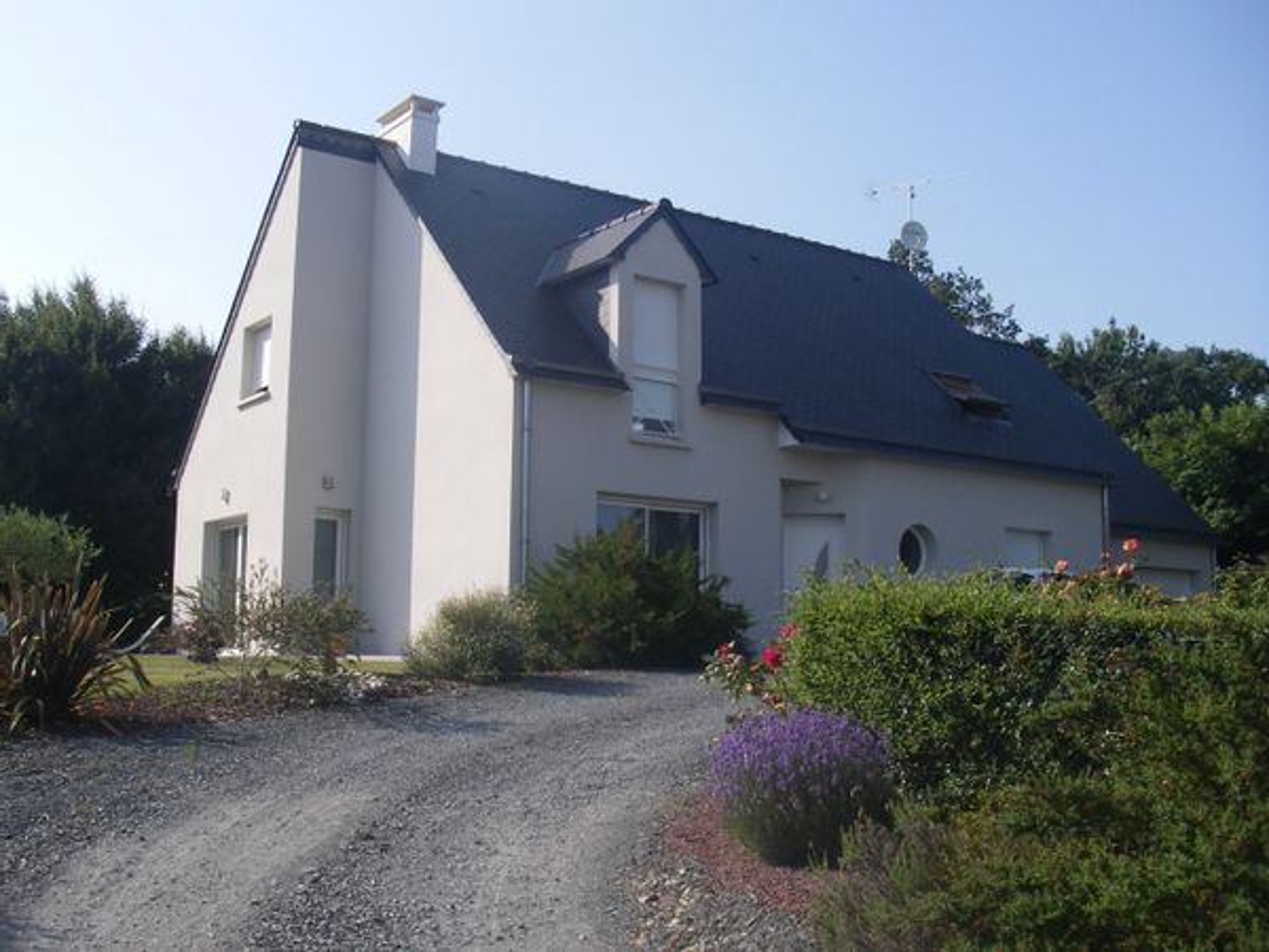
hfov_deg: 49.0
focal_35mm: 38
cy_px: 476
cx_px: 634
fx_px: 1393
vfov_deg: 37.7
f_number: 6.6
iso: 80
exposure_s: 1/250
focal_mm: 6.3
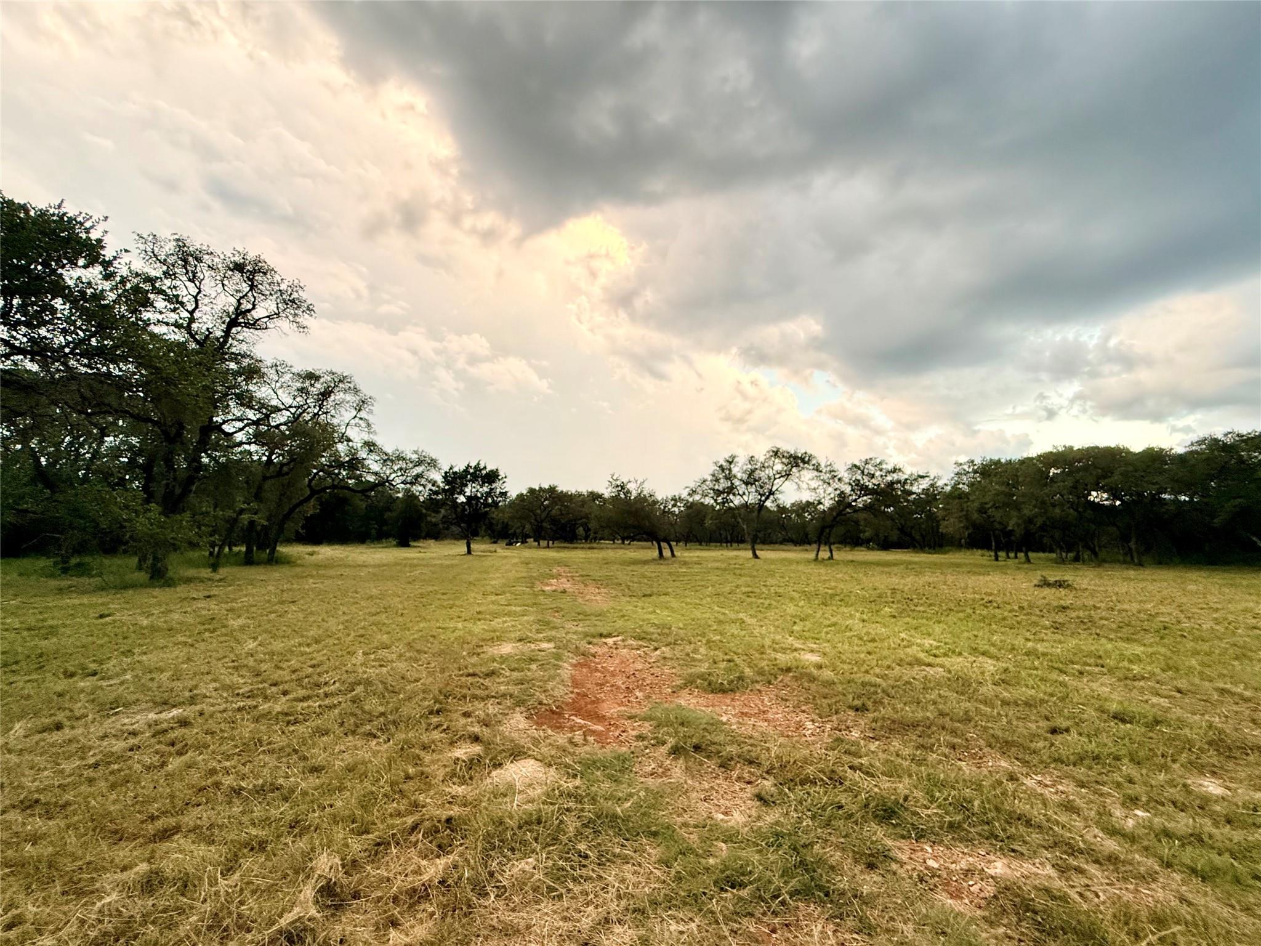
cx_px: 630
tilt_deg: +6.8
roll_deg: -1.7
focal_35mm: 14
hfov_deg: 102.1
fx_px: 510
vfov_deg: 85.7
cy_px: 473
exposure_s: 1/99
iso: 250
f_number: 2.2
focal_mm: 2.22
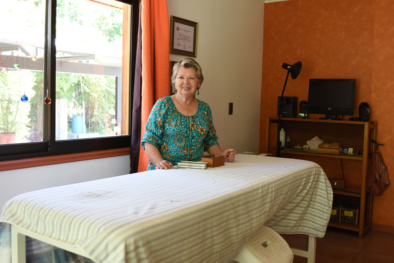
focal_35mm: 36
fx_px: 394
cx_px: 197
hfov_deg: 53.1
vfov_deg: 36.9
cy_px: 132
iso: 800
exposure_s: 1/50
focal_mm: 24
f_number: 5
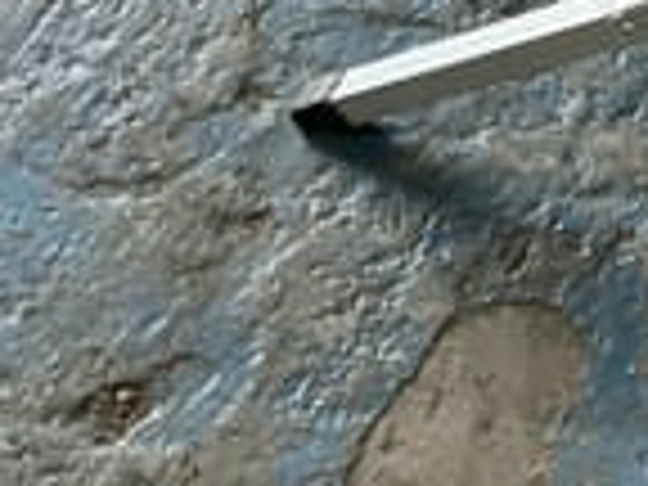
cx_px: 896
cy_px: -151
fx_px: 1816
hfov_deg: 18.5
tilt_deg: -46.2
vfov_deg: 14.6
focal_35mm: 97
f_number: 1.8
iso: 64
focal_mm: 3
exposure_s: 1/50
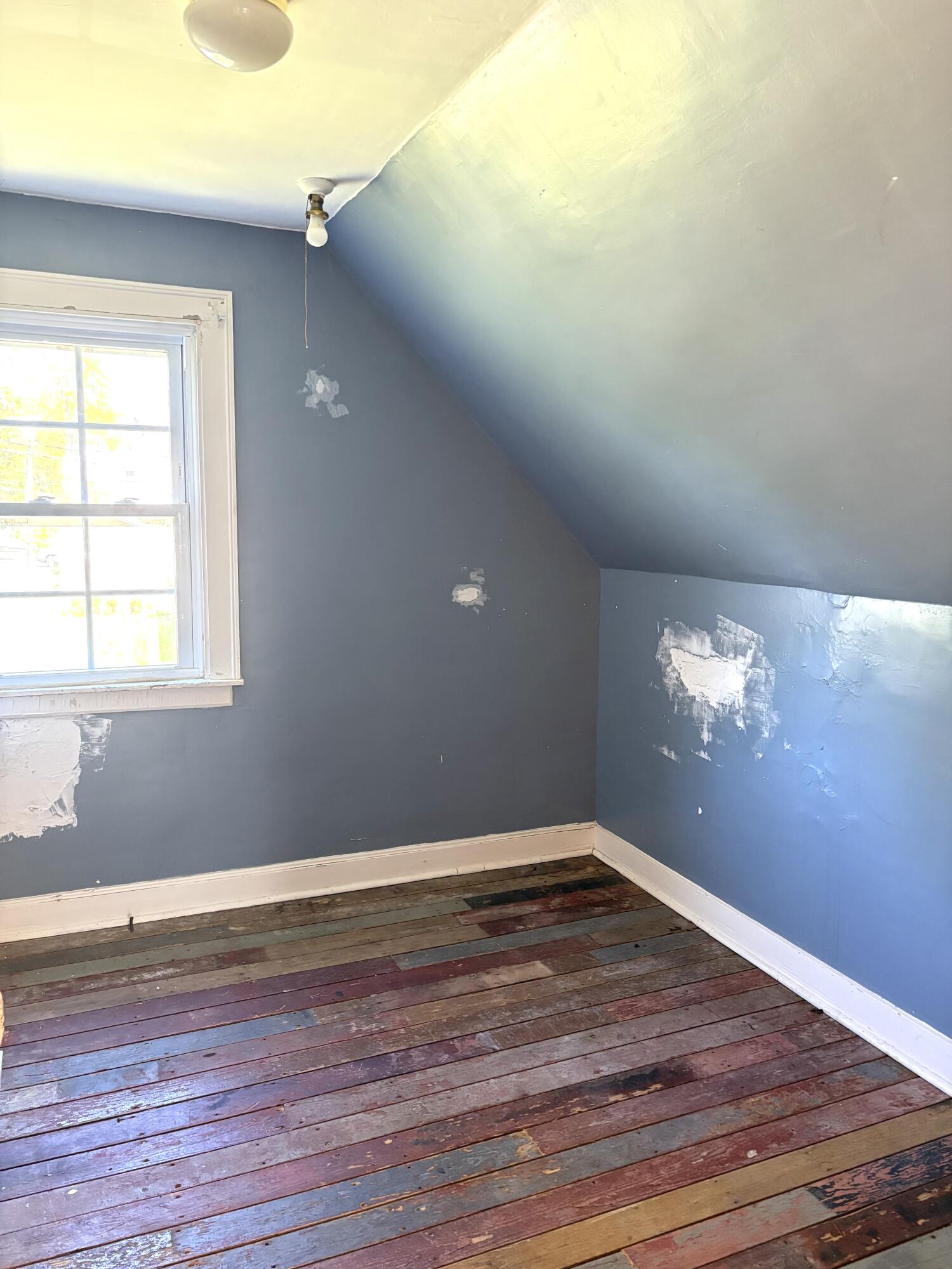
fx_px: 953
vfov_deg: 67.3
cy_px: 634
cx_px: 476
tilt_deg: -3.3
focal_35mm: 26
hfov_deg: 53.1
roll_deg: +0.2
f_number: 1.6
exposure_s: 1/60
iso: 320
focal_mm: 5.96
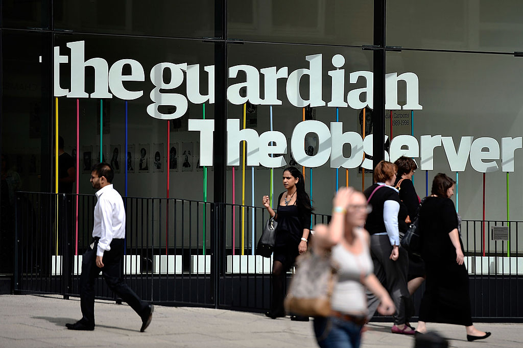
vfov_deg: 6.9
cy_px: 174
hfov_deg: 10.3
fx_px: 2904
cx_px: 262
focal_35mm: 200
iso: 50
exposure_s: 1/800
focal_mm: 200
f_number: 2.8
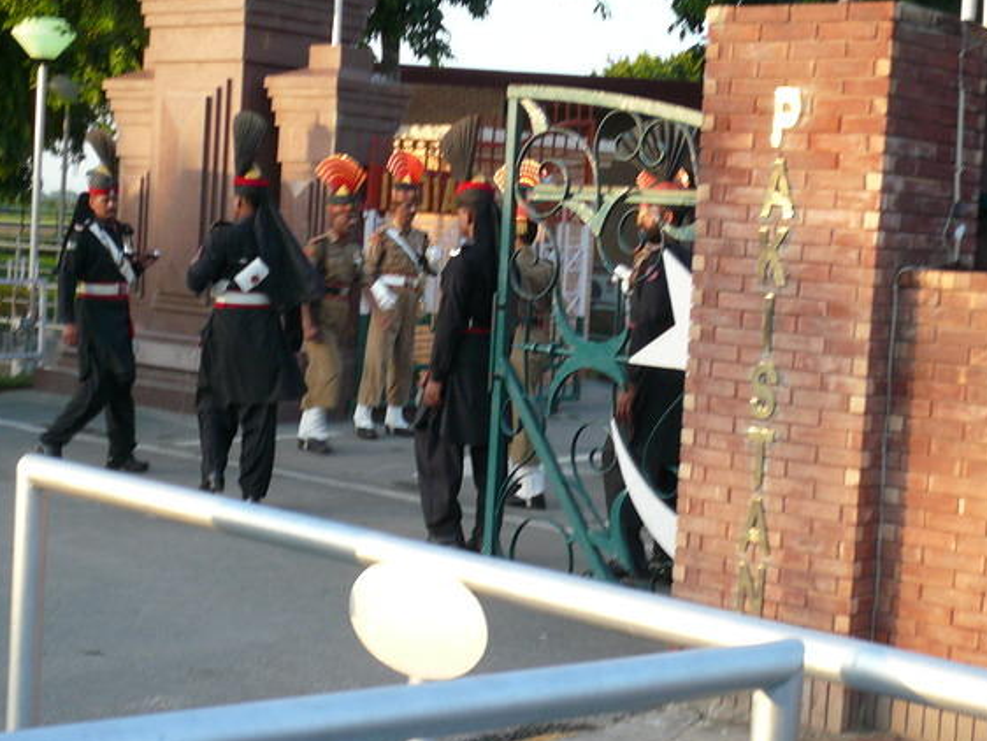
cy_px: 330
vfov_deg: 22.3
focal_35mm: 66
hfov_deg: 29.4
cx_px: 522
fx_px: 1883
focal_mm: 9.6
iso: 100
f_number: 4
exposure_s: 1/100
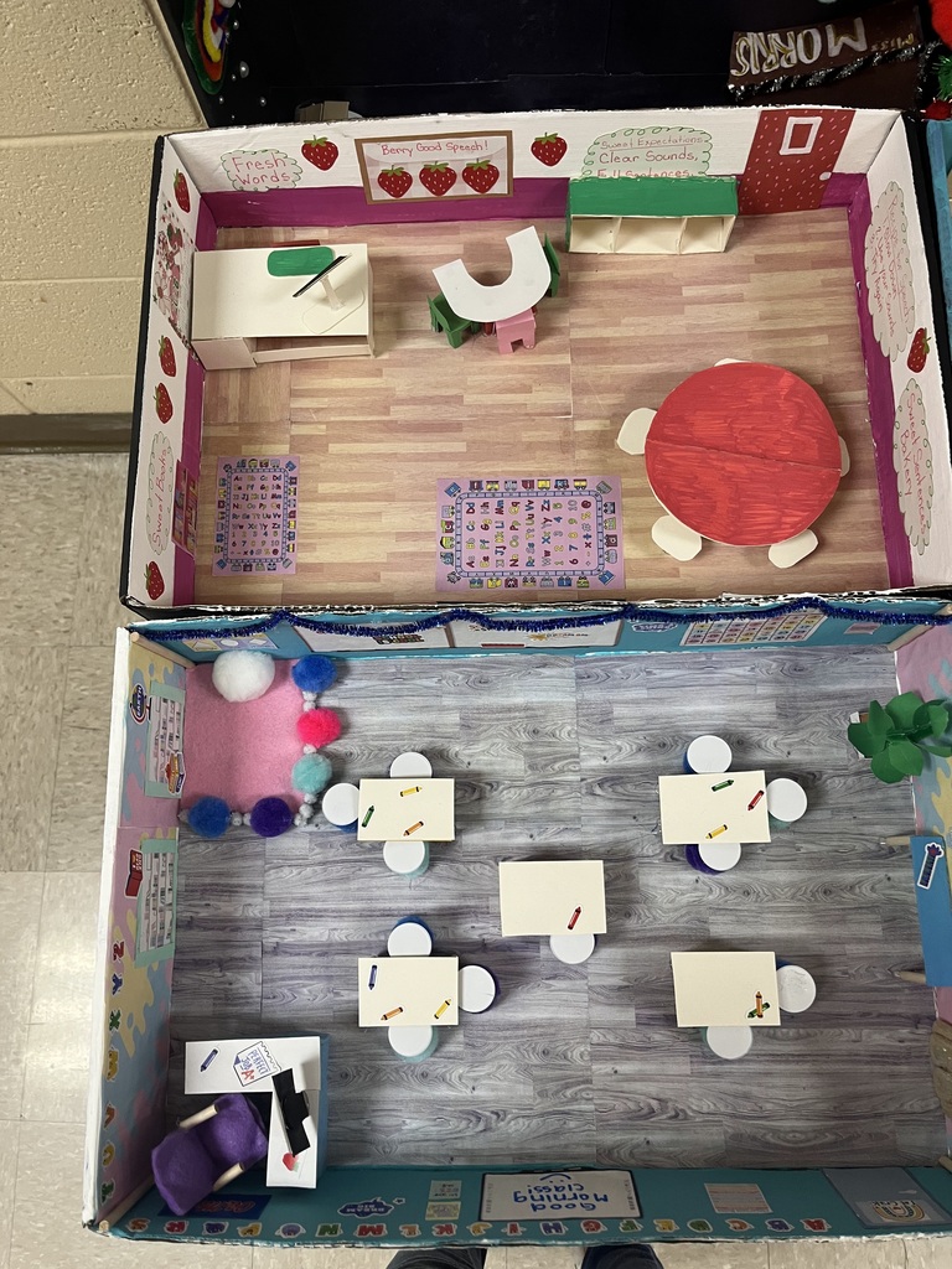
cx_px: 476
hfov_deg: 53.1
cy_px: 634
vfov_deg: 67.3
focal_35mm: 26
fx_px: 953
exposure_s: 1/60.2
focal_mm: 5.1
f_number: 1.6
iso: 125
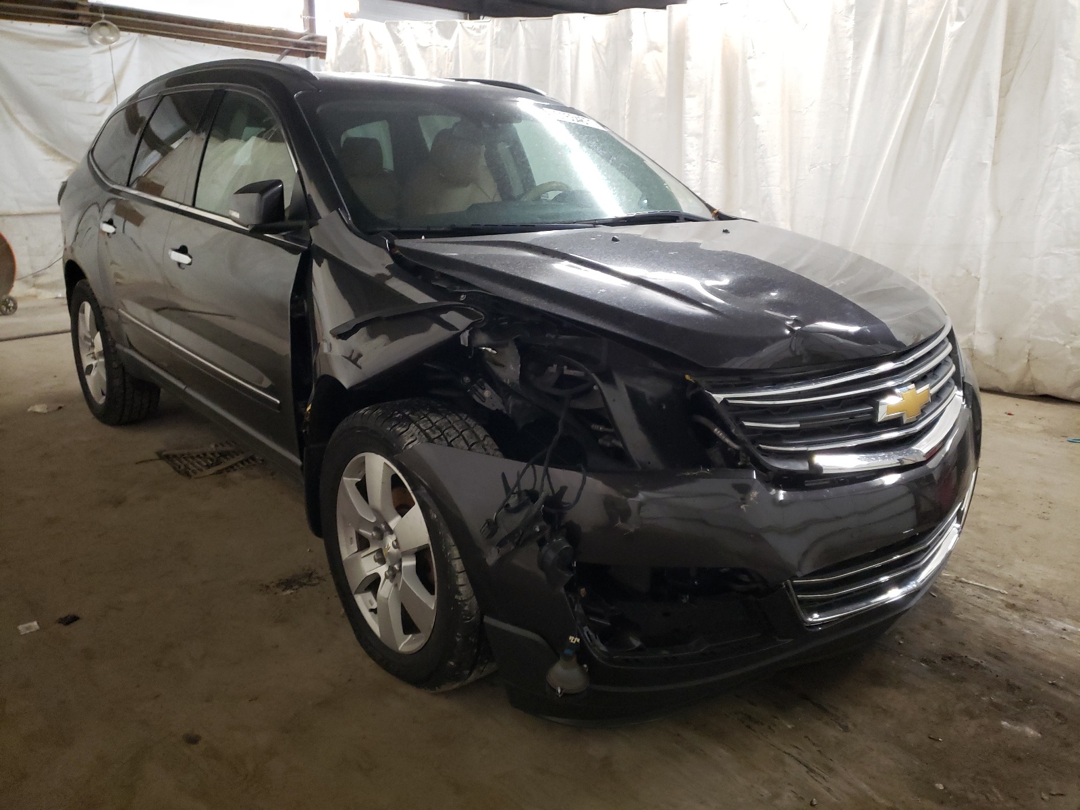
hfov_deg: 67.3
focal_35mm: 26
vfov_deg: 53.1
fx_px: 811
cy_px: 405
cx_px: 540
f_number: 1.5
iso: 338
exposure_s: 1/30
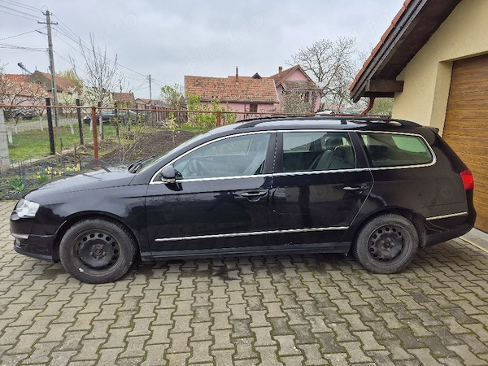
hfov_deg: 73.9
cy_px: 183
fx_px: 324
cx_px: 244
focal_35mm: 23
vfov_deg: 58.9
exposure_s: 1/556
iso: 25
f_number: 1.8
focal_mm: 5.4
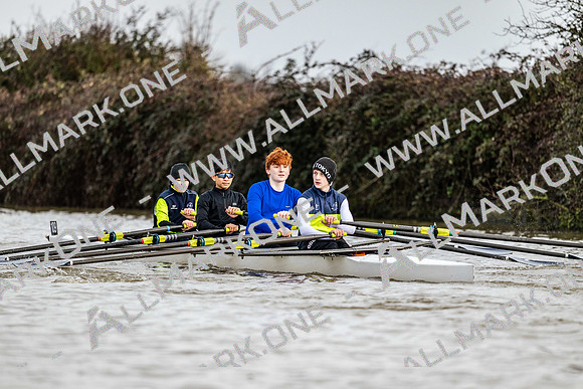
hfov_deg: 5.2
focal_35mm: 400
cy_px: 194
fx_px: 6479
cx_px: 292
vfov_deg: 3.4
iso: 1400
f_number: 4.5
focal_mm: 400
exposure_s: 1/1600
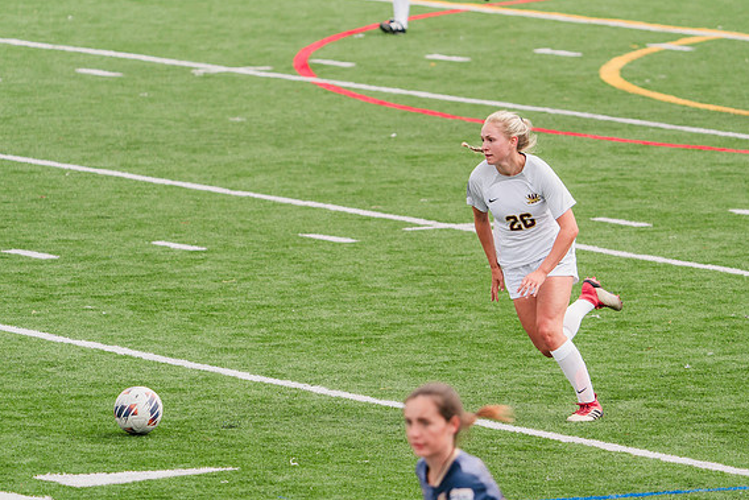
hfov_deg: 4.8
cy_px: 253
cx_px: 479
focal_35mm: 432
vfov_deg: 3.2
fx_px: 8990
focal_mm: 335
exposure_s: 1/1600
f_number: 6.3
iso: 640
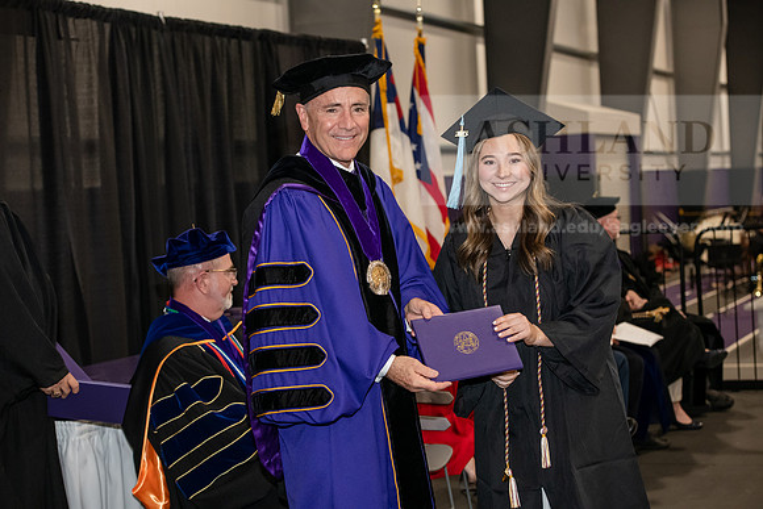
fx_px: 1484
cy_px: 254
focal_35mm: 70
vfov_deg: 19.5
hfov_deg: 28.8
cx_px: 382
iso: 2500
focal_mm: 70
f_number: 5
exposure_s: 1/200
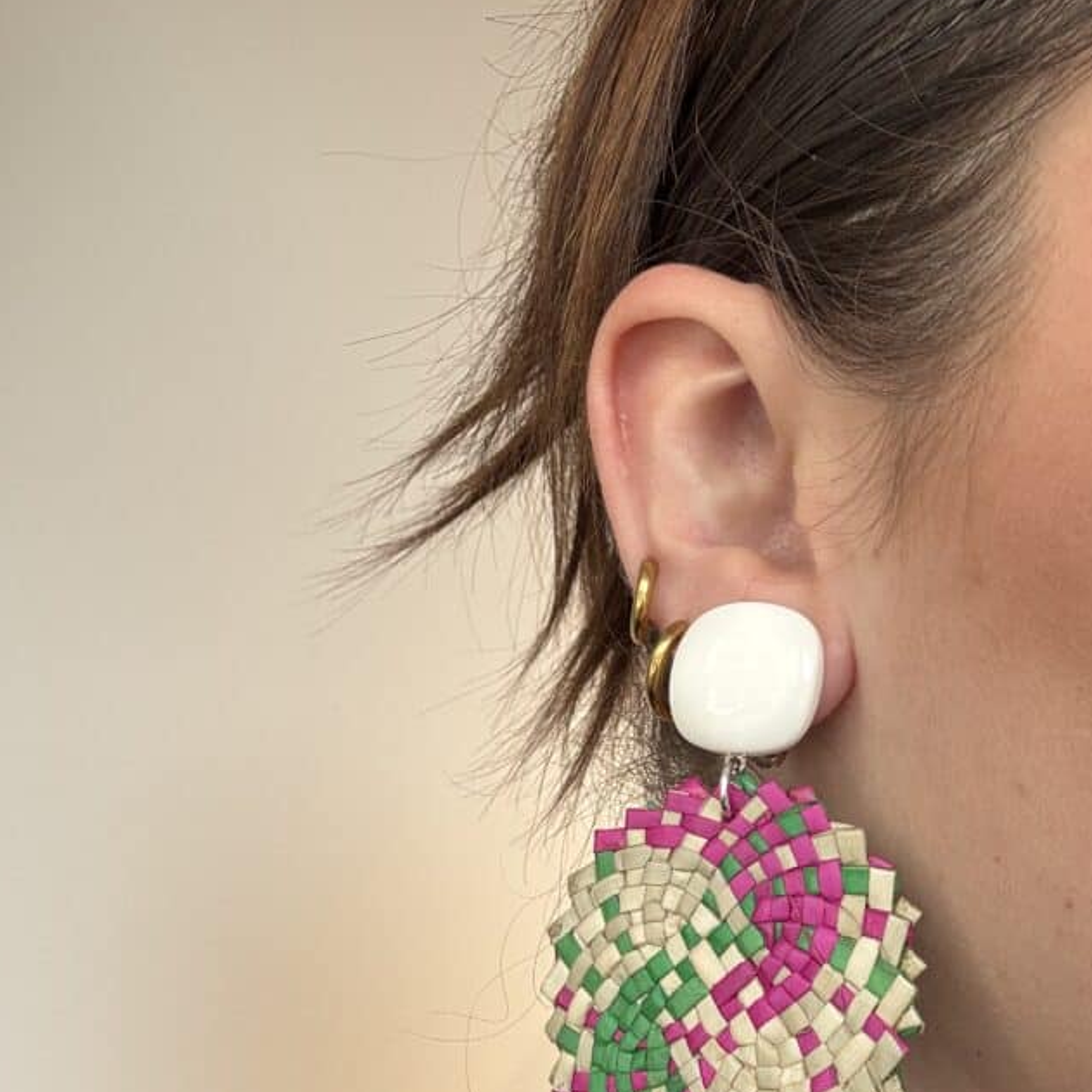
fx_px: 1535
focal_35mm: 43
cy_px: 729
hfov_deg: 39.1
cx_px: 453
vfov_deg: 38.7
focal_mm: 2.69
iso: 25
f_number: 1.9
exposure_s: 1/121
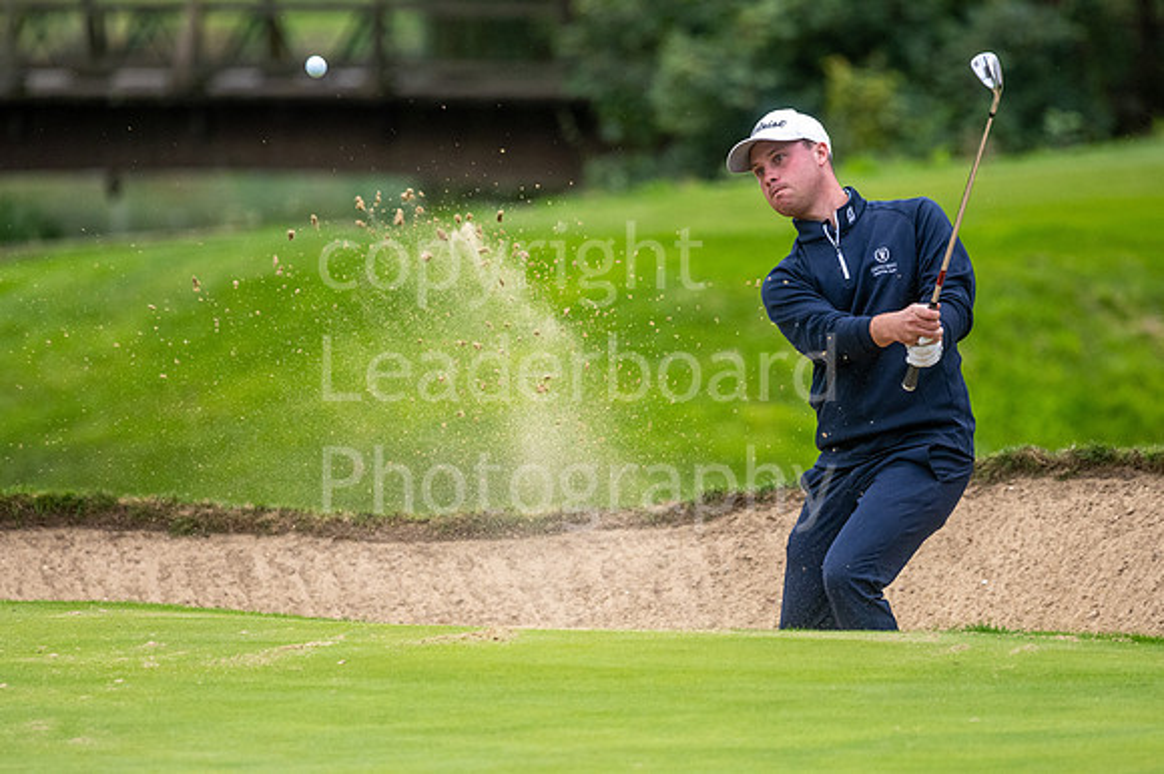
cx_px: 582
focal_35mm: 450
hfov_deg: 4.6
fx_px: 14541
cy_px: 387
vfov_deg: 3.1
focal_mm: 300
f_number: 4
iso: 640
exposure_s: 1/640
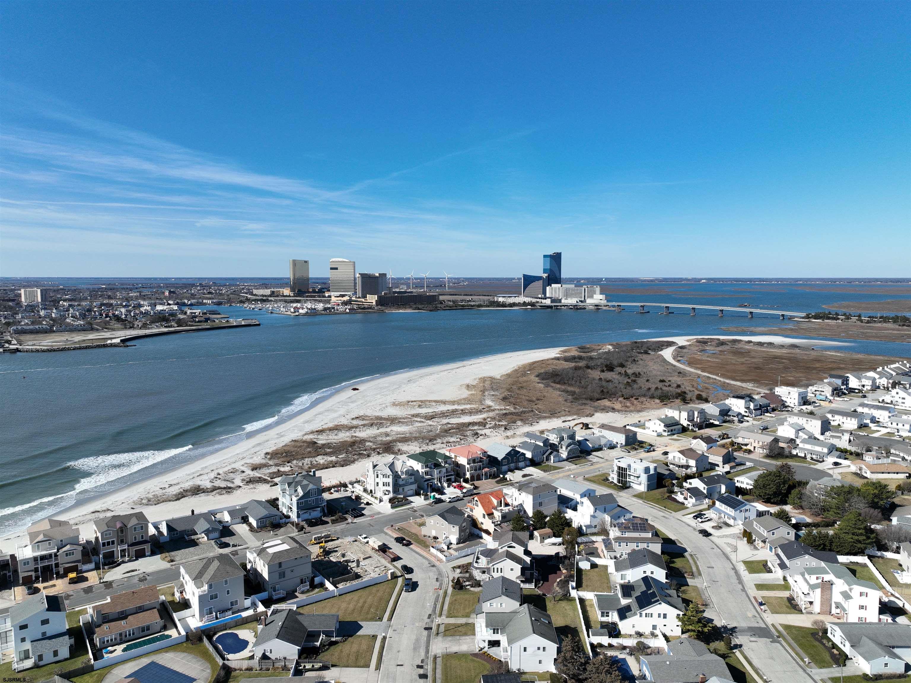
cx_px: 456
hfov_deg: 71.6
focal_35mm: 24
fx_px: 631
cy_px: 342
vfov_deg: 56.8
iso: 110
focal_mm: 12.29
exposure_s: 1/2000
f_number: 2.8
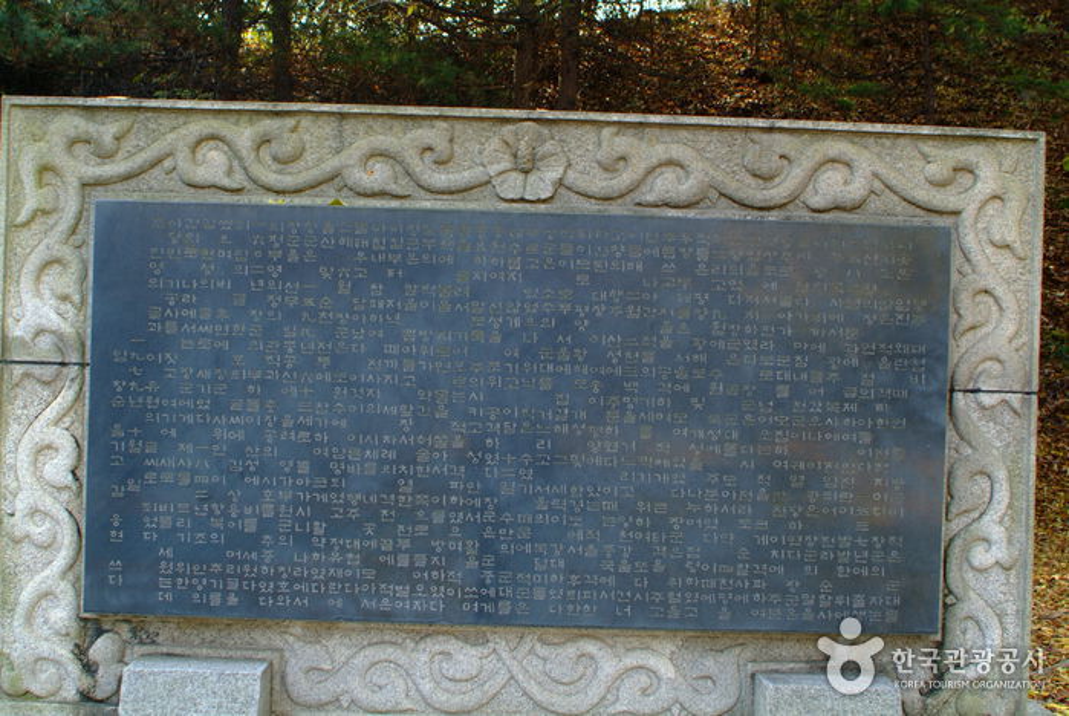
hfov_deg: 41.9
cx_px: 534
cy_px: 358
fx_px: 1397
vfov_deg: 28.7
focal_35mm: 47
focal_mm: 31
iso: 200
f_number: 4.8
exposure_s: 1/60
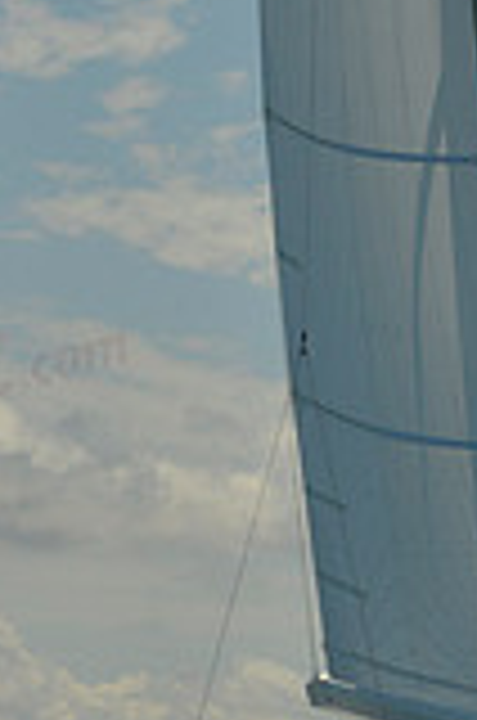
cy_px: 117
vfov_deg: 6.9
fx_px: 5948
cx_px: 362
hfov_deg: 4.6
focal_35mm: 298
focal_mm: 82
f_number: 18
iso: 280
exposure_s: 1/500
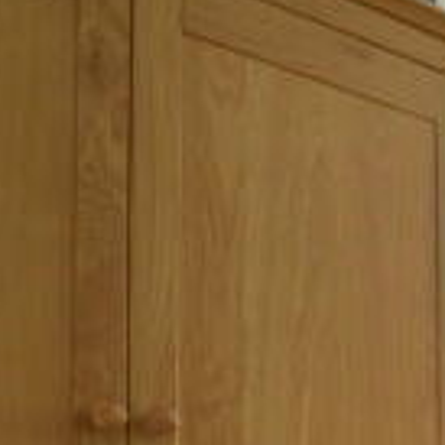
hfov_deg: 18.6
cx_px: 882
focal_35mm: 61
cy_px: 508
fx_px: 887
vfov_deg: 25.7
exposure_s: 1/15
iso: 800
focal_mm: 10
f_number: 3.5
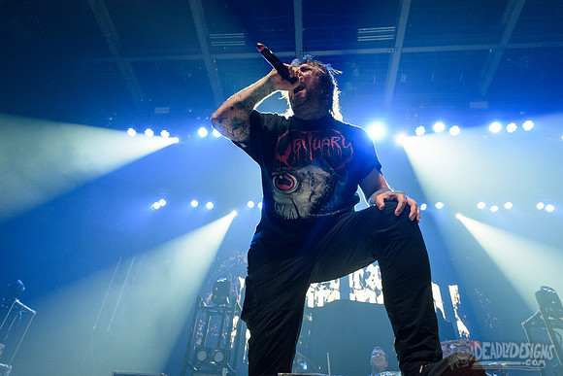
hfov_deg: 73.7
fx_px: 375
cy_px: 188
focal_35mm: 24
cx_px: 282
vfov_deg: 53.2
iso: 3200
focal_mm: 24
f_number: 3.5
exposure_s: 1/320
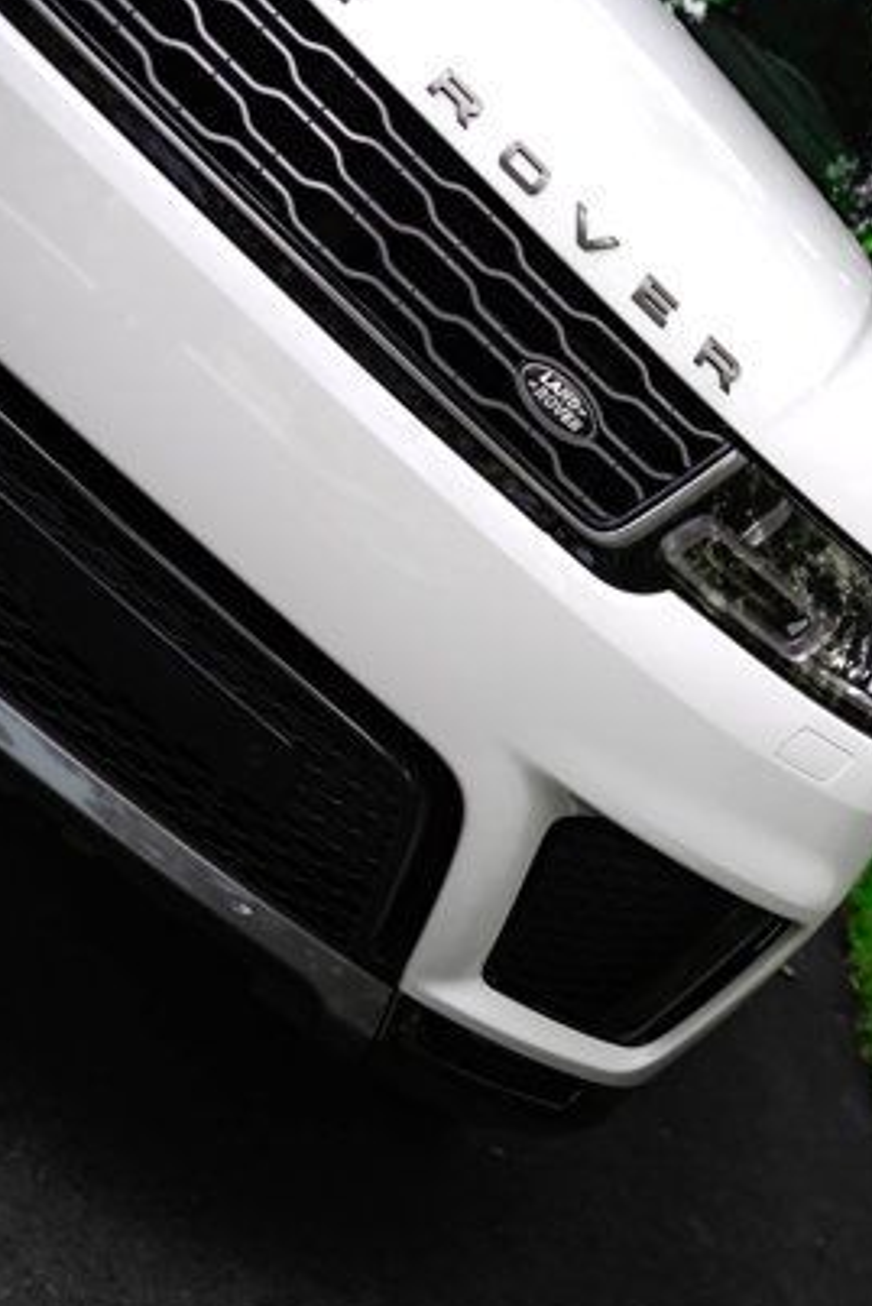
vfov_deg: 36.9
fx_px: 1960
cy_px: 669
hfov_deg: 24.5
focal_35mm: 54
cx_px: 736
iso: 500
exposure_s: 1/1600
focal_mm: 34
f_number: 3.5
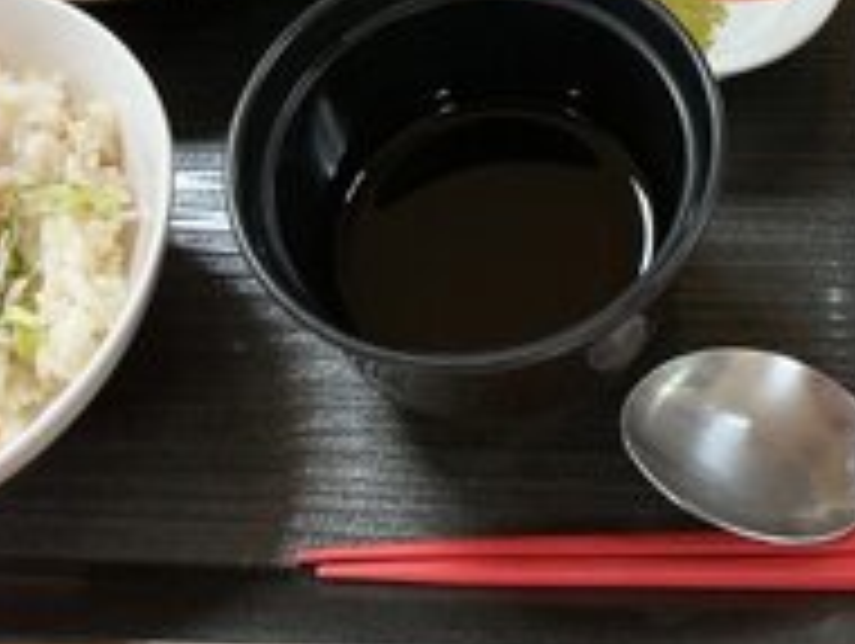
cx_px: 630
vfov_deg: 23.3
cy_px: 36
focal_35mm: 61
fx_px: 1509
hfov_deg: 31.1
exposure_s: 1/60
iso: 250
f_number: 1.8
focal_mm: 3
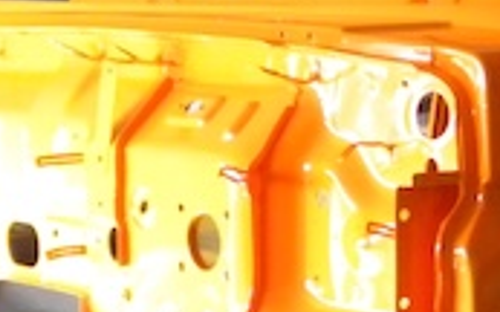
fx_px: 1757
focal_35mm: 129
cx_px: 607
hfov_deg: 15.6
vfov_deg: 10.1
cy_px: 243
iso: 400
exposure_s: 1/186
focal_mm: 6.3
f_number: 3.1
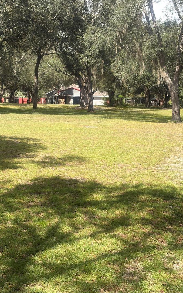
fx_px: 487
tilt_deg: -4.4
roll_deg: -0.5
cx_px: 90
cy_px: 144
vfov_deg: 33.5
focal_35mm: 61
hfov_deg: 21.3
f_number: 1.6
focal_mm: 5.96
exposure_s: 1/1553
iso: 32
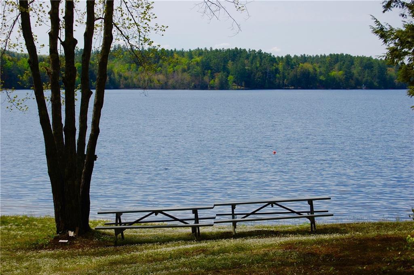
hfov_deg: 24.6
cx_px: 207
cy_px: 138
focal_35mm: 82
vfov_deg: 16.5
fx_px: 948
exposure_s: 1/400
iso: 200
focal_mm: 55
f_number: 10
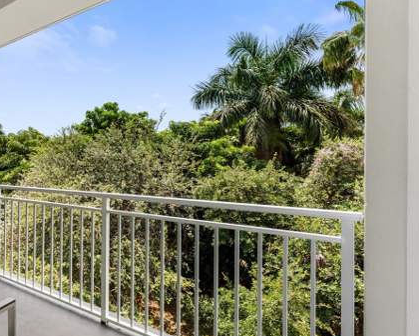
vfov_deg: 56.8
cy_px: 170
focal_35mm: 25
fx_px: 310
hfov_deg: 56.2
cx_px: 23
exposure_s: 1/160
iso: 640
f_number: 9
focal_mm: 14
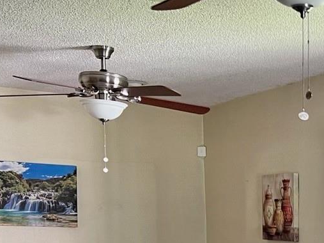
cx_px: 360
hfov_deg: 22.5
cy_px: 322
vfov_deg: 16.9
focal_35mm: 82
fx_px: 767
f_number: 1.5
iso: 125
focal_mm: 5.7
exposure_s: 1/94
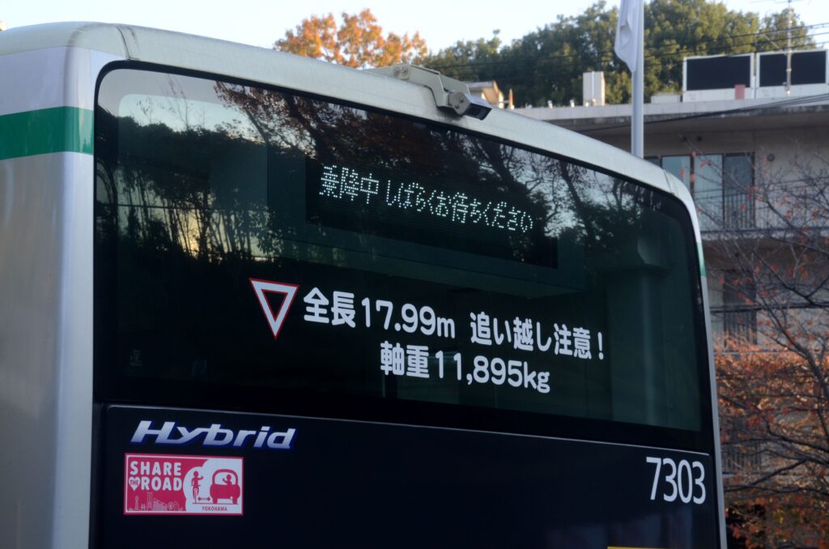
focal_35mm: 90
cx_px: 414
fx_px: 2068
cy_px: 274
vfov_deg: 15.1
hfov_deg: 22.7
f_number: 13
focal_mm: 60
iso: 220
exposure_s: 1/30
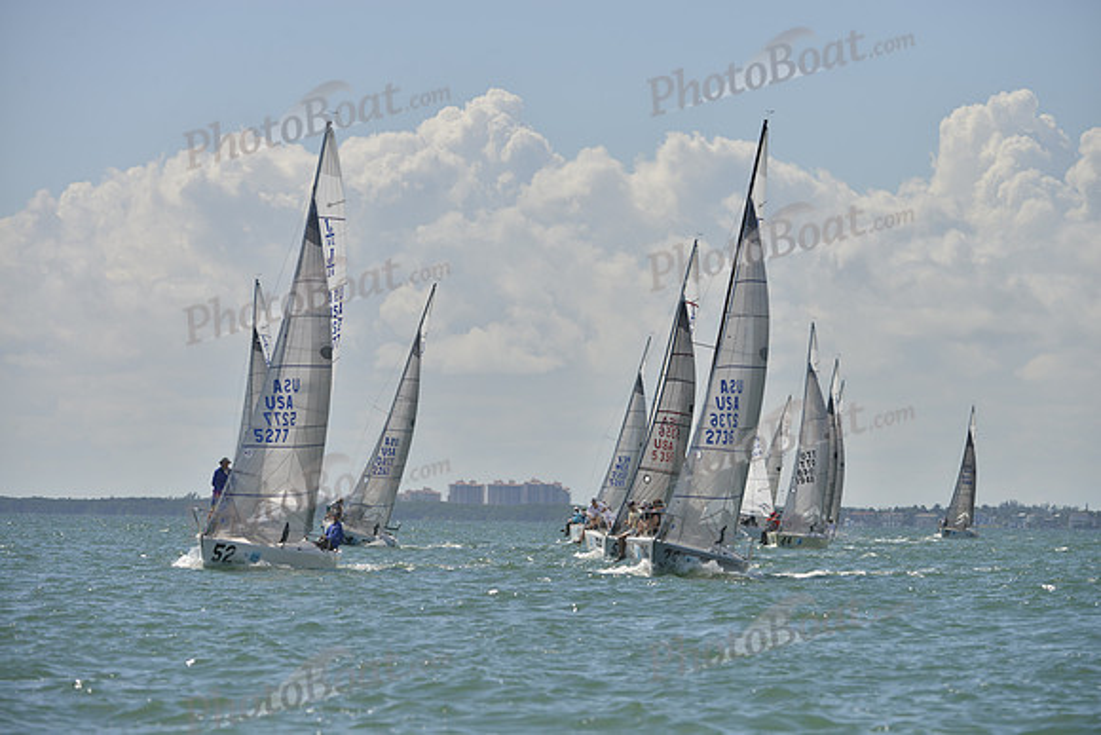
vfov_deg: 6.2
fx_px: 6730
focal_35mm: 220
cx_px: 550
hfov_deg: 9.4
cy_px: 368
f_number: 7.1
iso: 200
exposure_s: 1/1250
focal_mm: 220
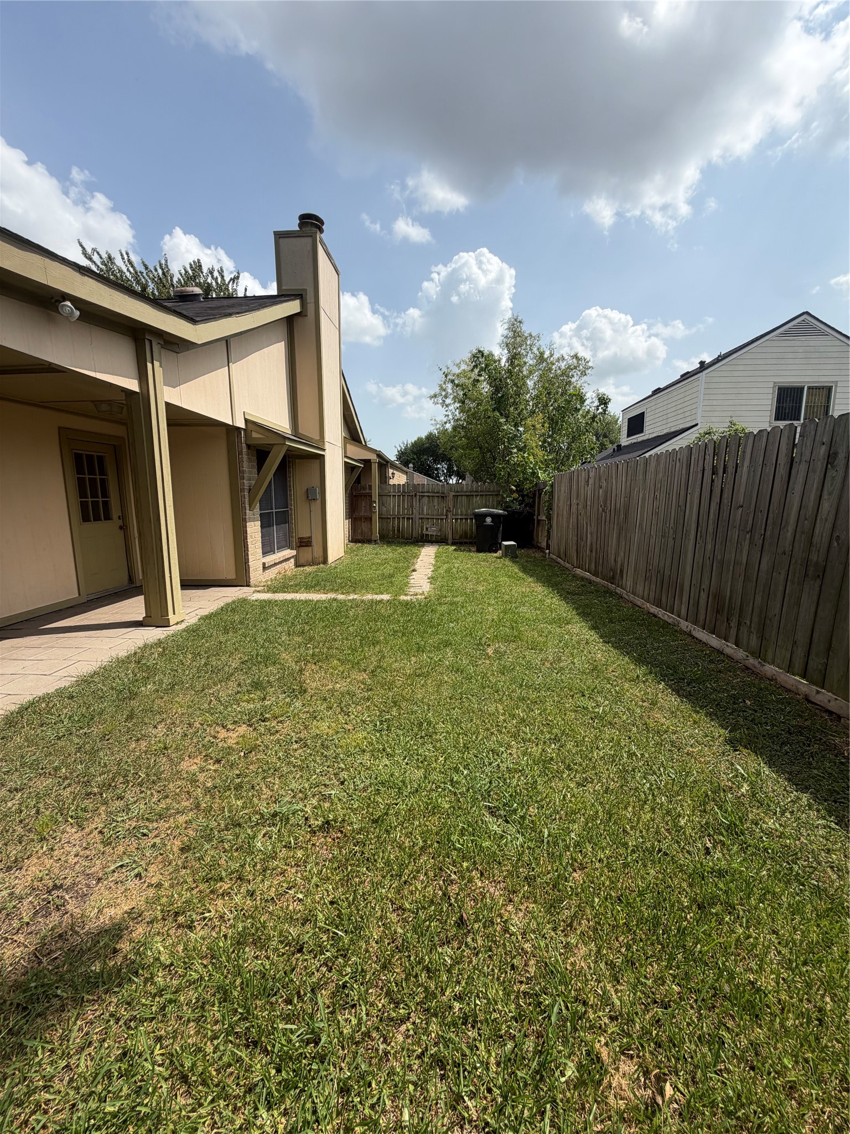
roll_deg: +0.9
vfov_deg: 102.1
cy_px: 567
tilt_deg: -8.7
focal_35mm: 14
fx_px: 458
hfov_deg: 85.7
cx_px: 425
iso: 20
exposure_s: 1/830
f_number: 2.2
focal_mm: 2.22
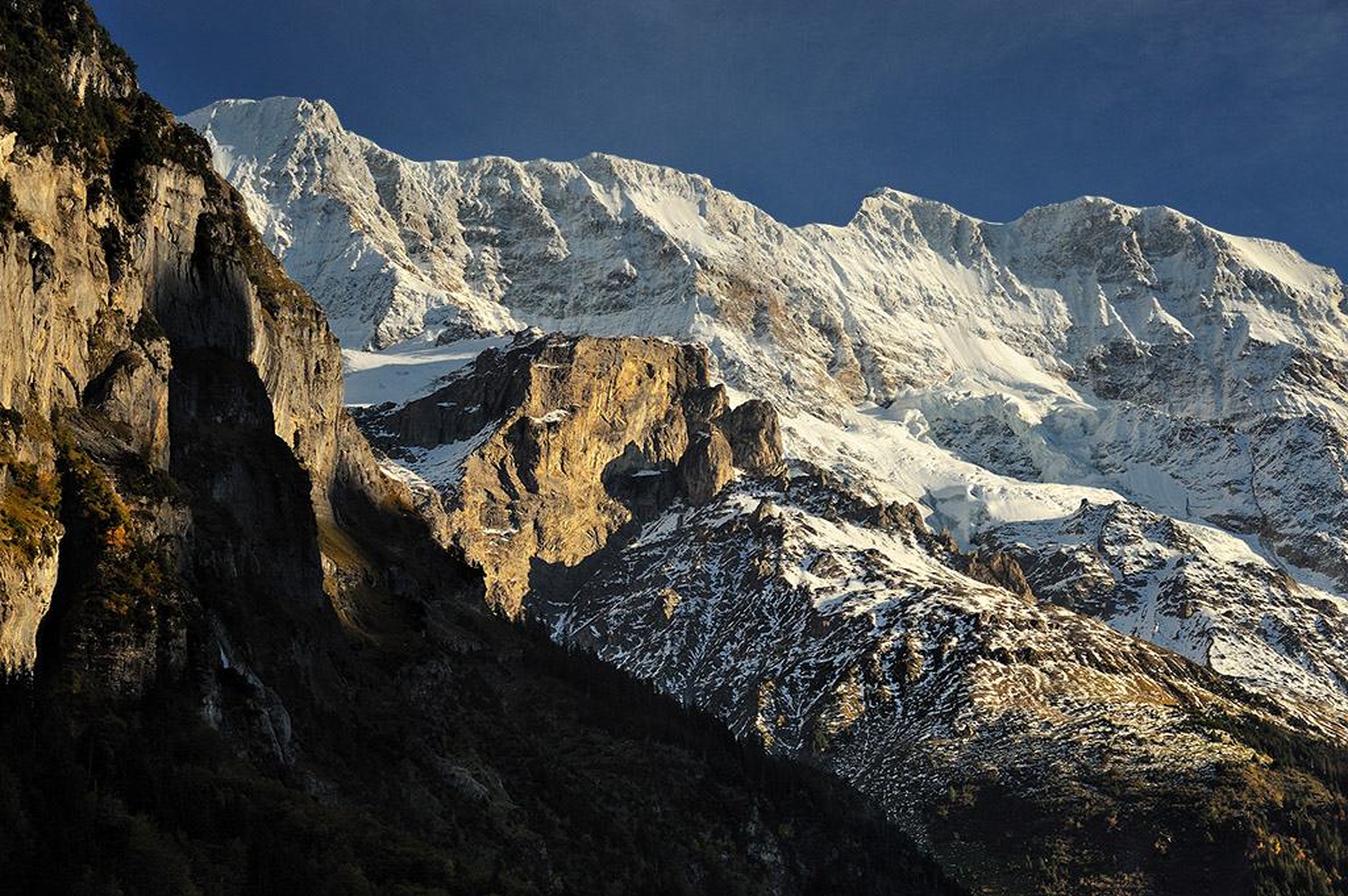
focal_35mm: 98
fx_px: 3667
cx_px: 674
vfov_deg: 13.9
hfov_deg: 20.8
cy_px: 448
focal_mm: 98
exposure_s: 1/160
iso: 800
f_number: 9
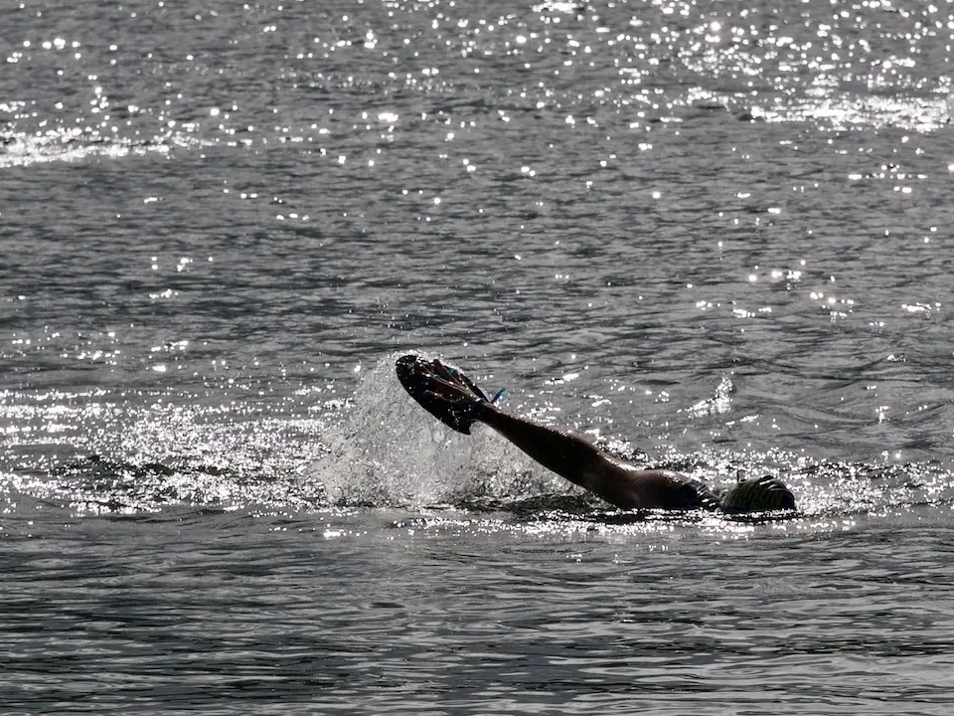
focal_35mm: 250
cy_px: 365
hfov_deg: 7.9
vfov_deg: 5.9
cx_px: 590
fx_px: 6890
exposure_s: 1/2000
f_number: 9
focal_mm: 100
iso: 200
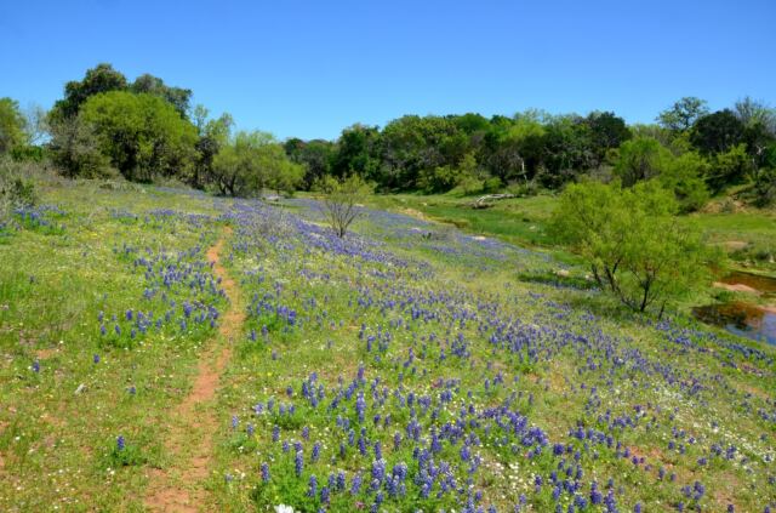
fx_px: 580
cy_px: 256
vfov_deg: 47.7
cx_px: 388
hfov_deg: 67.5
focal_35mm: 27
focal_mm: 18
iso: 200
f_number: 16
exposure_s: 1/125
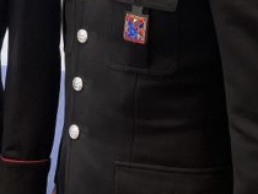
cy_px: -118
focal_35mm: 86
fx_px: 642
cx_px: 22
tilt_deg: +0.8
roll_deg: -0.5
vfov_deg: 15.5
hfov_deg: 22.2
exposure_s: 1/100
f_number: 1.8
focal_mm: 4.25
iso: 100
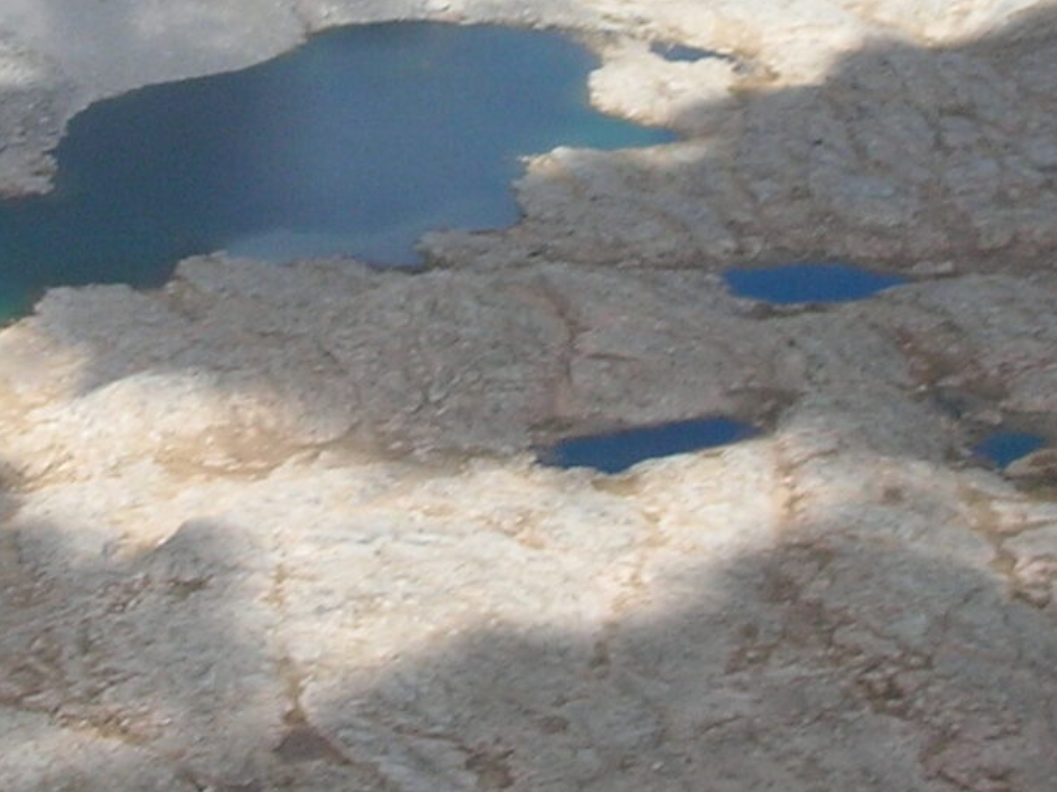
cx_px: 193
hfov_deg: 14.8
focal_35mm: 132
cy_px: -23
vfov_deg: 11.1
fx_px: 4030
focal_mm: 5.8
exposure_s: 1/81.1
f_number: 8.5
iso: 50
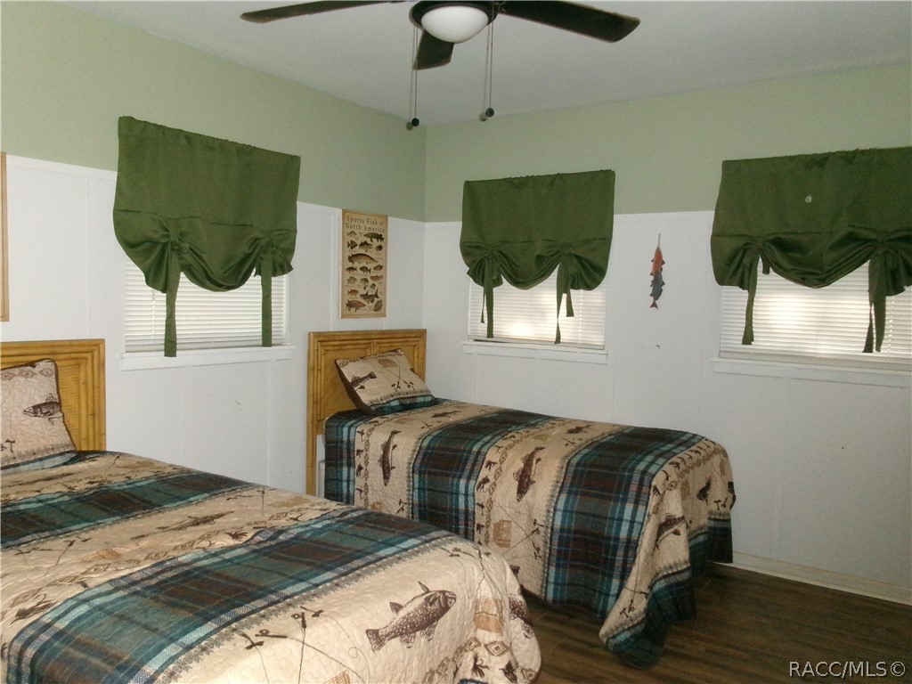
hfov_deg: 63.4
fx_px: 738
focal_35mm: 28
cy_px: 342
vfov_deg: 49.7
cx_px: 456
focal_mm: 5.1
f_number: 3.9
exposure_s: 1/34
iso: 800
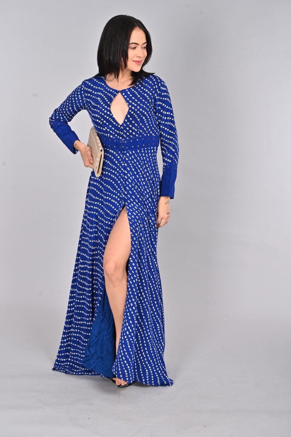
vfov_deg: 35.1
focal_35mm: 57
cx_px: 146
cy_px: 218
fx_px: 692
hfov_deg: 23.7
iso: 320
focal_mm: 57
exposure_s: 1/160
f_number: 8
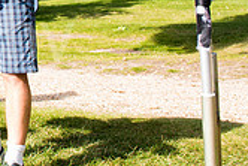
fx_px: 579
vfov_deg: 15.7
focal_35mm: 84
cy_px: -35
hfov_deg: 20.8
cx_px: -117
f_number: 5.6
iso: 200
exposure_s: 1/200
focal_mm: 24
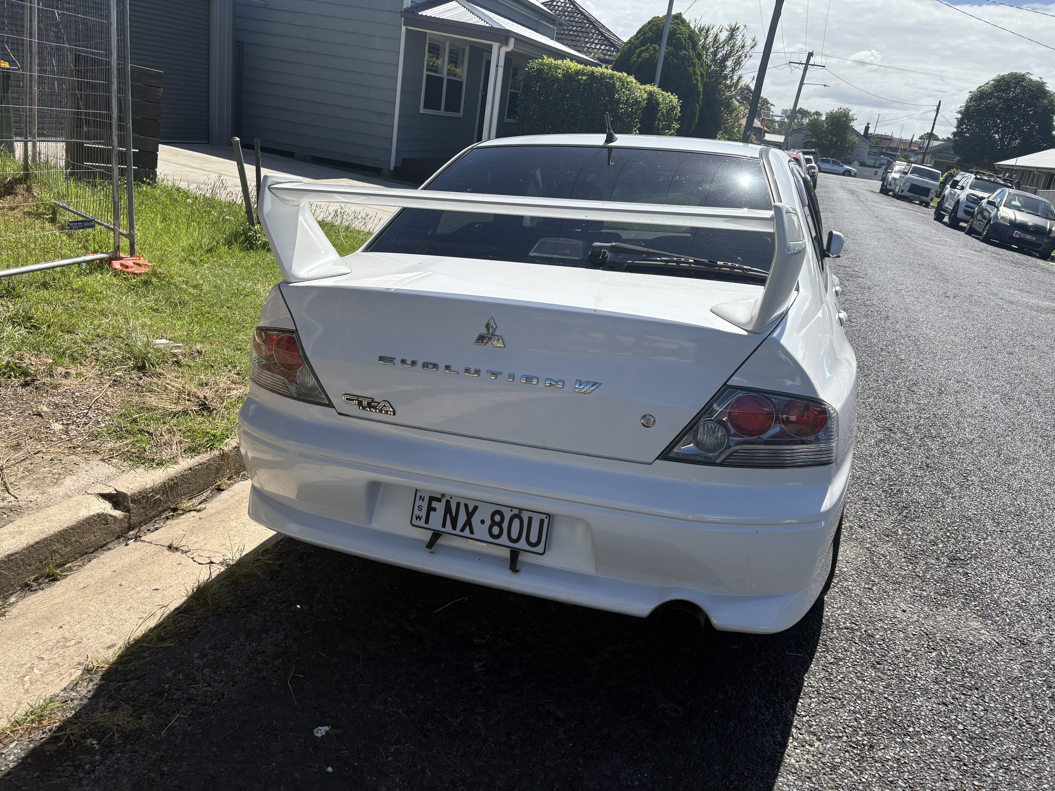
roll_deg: -7.0
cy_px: 396
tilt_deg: -16.5
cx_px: 528
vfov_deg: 53.1
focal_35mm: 26
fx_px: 792
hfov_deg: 67.3
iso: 50
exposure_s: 1/3831
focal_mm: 5.96
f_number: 1.6
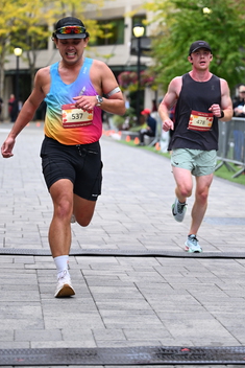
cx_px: 173
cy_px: 139
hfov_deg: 10.7
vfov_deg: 16.0
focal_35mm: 128
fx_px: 1305
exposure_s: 1/2500
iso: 1250
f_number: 2.8
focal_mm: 82
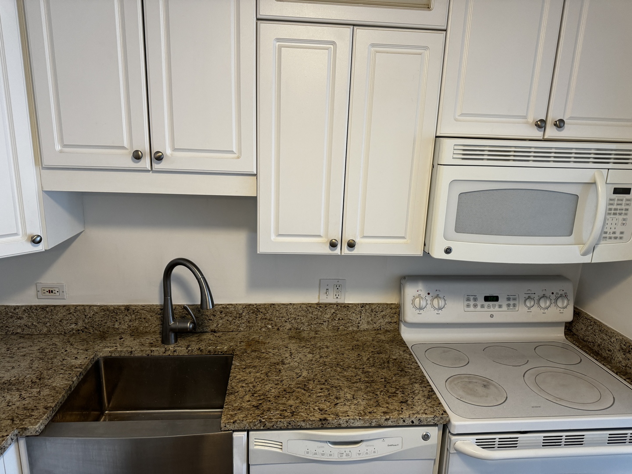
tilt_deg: -14.3
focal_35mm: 24
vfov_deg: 56.8
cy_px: 237
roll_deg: -2.0
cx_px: 316
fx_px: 438
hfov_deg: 71.6
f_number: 1.78
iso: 200
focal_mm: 6.76
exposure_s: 1/120
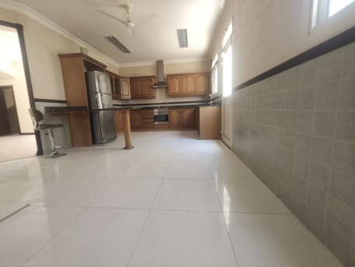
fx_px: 154
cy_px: 134
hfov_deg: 98.2
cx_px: 178
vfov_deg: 81.8
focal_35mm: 15
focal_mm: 1.6
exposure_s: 1/50
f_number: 2.2
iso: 500
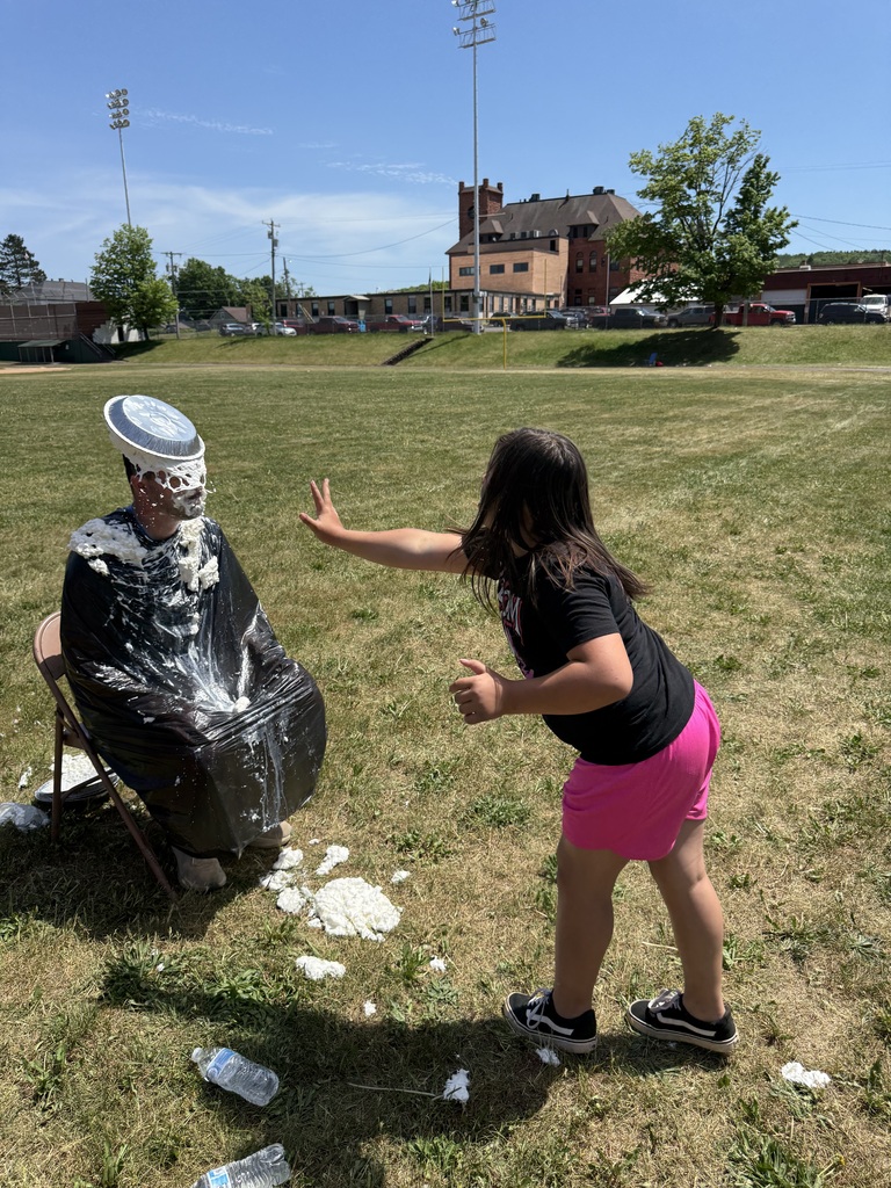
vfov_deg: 71.6
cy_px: 594
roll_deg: +0.0
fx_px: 824
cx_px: 446
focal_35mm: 24
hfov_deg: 56.8
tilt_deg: -16.9
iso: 100
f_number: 1.78
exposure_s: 1/5319
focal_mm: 6.76
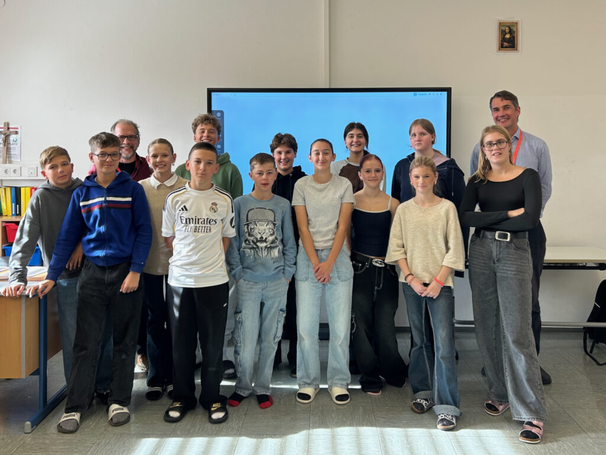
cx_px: 303
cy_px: 228
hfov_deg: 67.3
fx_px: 455
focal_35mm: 26
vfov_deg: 53.1
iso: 40
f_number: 1.5
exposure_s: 1/100
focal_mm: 5.7
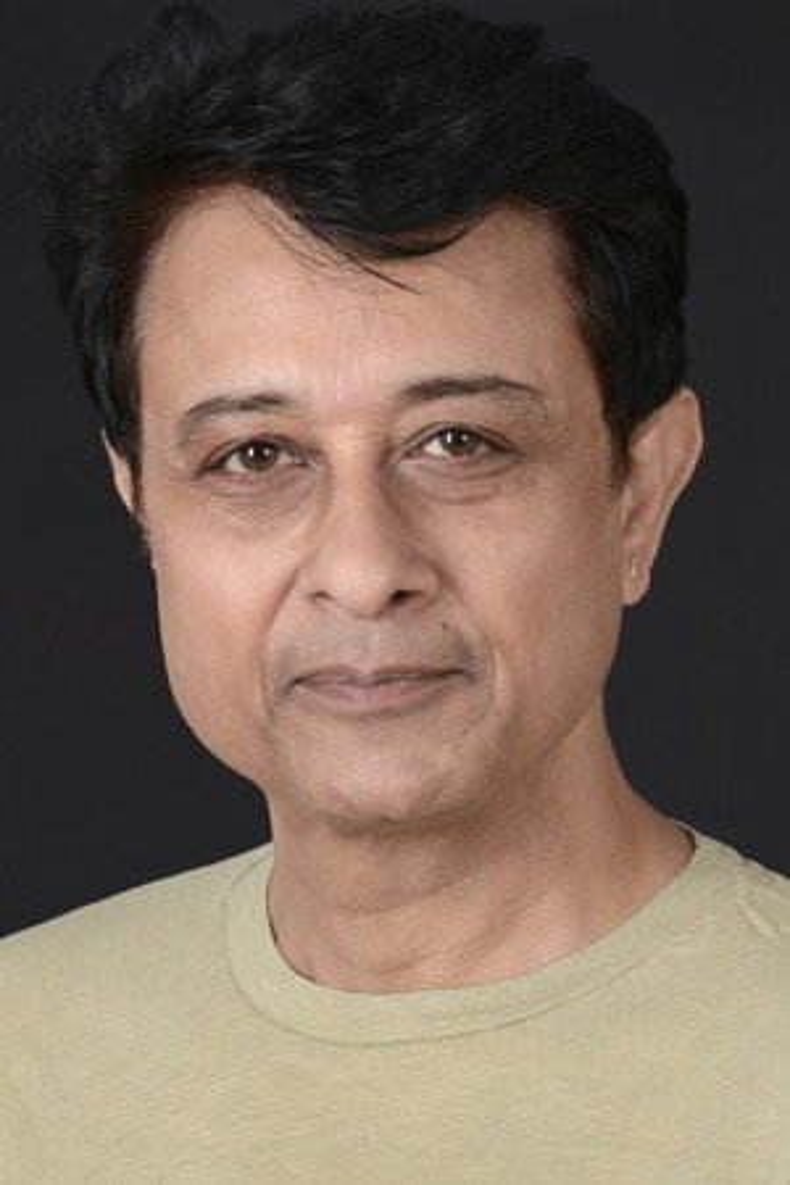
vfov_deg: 10.3
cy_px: 592
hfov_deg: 6.9
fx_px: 6583
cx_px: 395
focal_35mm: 200
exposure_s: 1/125
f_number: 14
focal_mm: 200
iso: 160
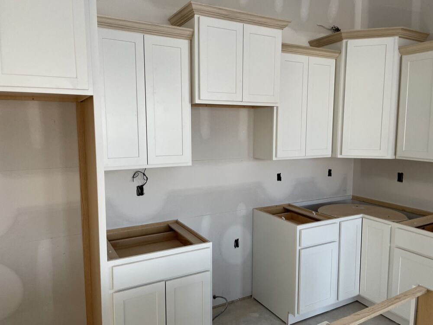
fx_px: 325
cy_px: 162
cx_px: 216
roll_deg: +0.2
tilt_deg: -5.7
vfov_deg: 53.1
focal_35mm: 26
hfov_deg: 67.3
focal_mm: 4.2
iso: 125
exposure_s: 1/117
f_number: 1.6
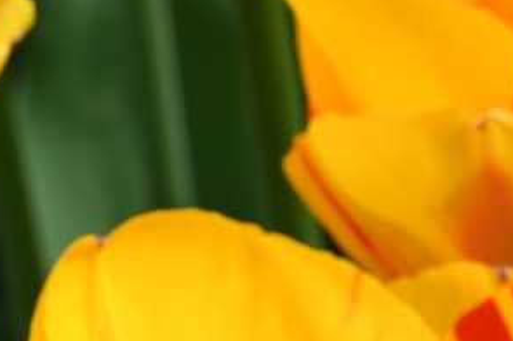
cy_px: 231
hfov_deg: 4.4
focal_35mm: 456
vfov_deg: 3.0
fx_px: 6491
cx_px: 1172
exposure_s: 1/100
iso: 100
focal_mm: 70
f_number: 14
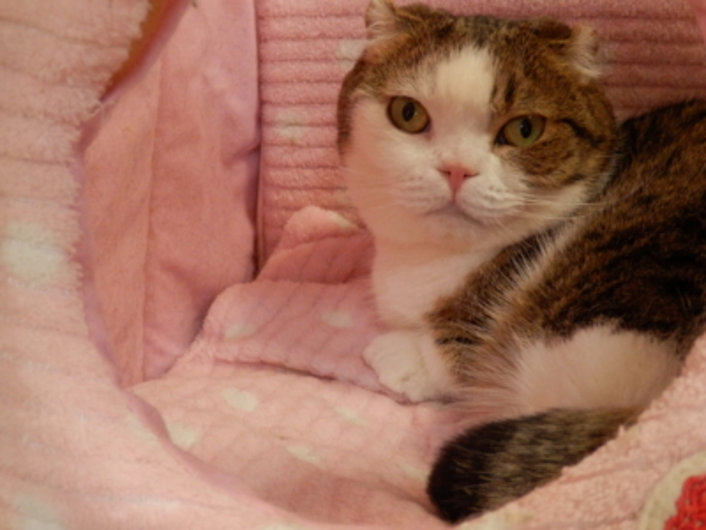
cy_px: 265
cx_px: 353
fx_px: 999
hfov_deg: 38.9
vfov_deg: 29.7
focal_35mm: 49
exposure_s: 1/30
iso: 800
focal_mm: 8.9
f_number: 4
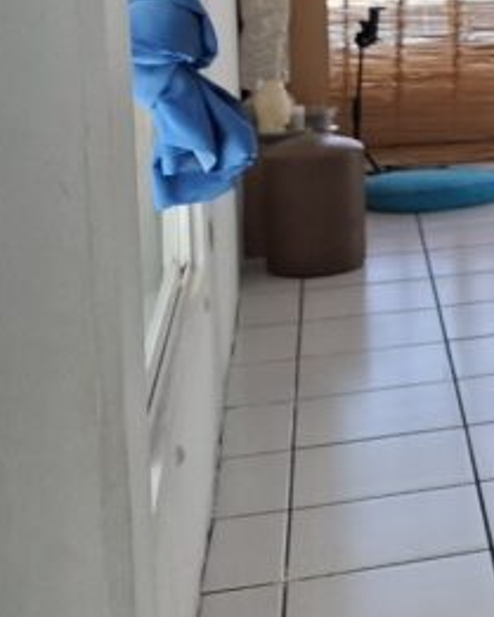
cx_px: 1099
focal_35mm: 88
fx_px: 1607
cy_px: 14
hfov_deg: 13.7
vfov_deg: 21.1
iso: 100
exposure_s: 1/100
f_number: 1.8
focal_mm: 5.54
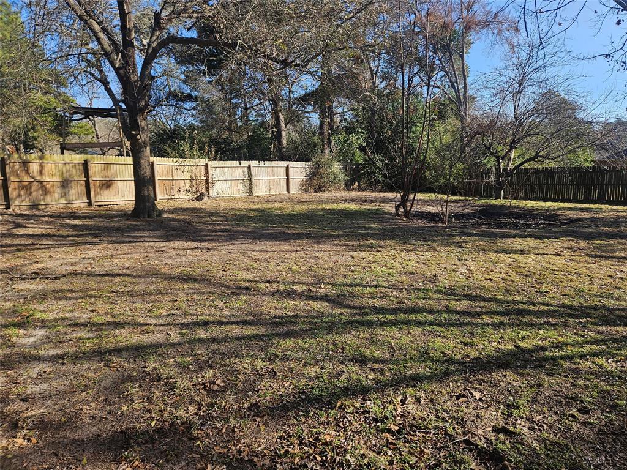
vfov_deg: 58.9
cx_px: 314
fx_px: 417
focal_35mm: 23
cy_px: 235
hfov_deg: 73.9
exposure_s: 1/1099
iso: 50
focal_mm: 5.4
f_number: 1.8
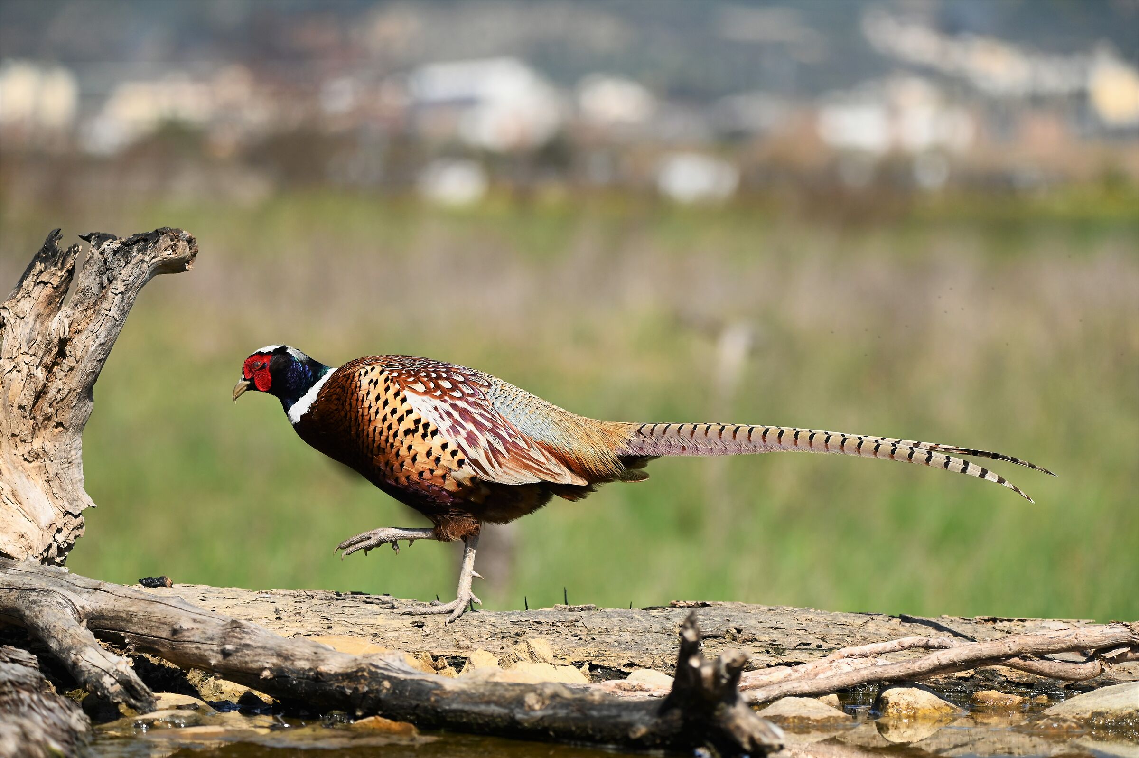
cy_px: 379
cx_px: 570
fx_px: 6956
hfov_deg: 9.4
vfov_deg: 6.2
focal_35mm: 220
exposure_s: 1/5000
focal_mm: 220
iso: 800
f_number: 5.3
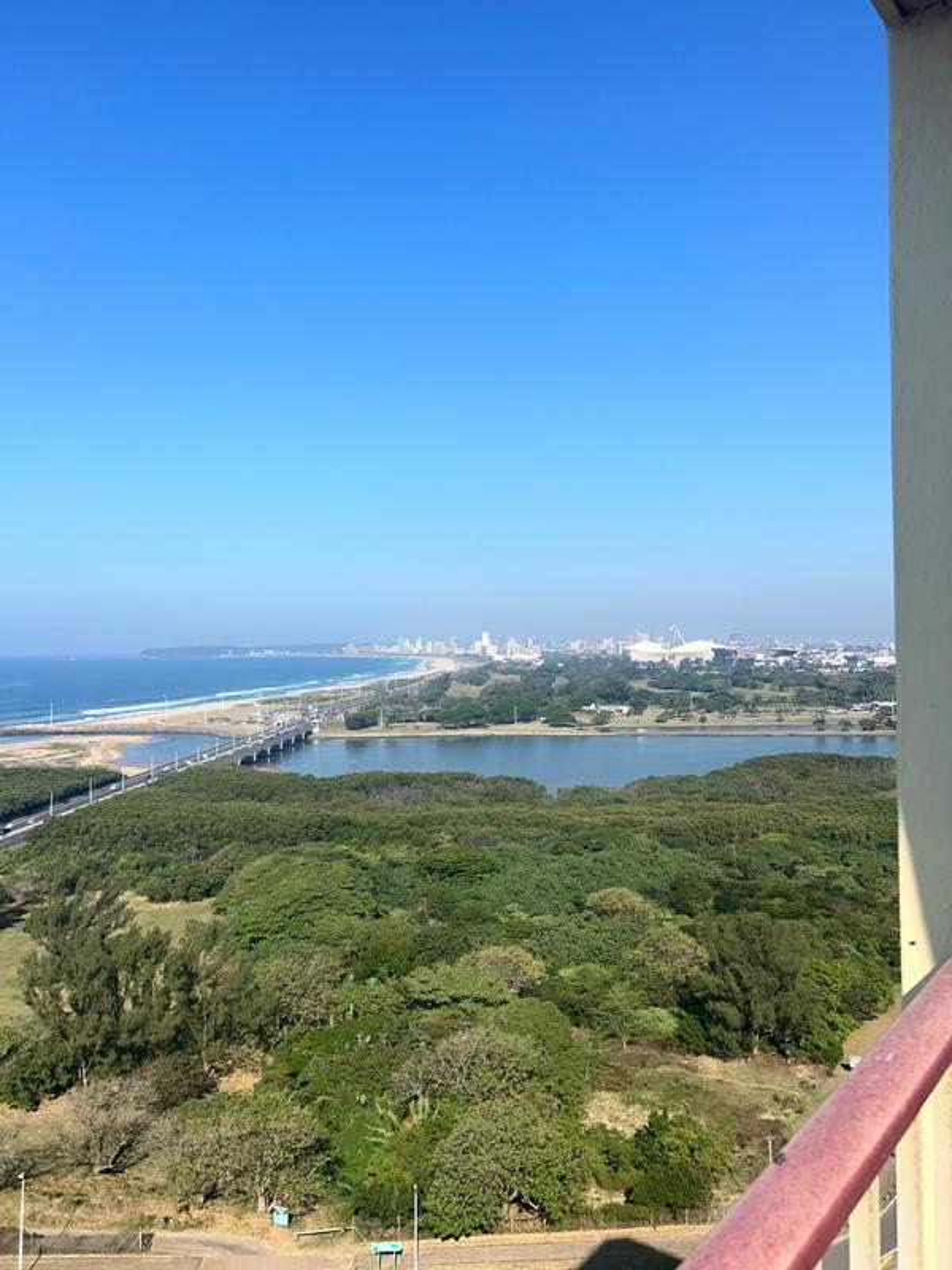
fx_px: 953
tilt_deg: +0.4
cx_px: 476
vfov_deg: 67.3
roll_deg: +0.9
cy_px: 635
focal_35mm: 26
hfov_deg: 53.1
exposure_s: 1/4630
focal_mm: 5.7
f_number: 1.5
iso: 50
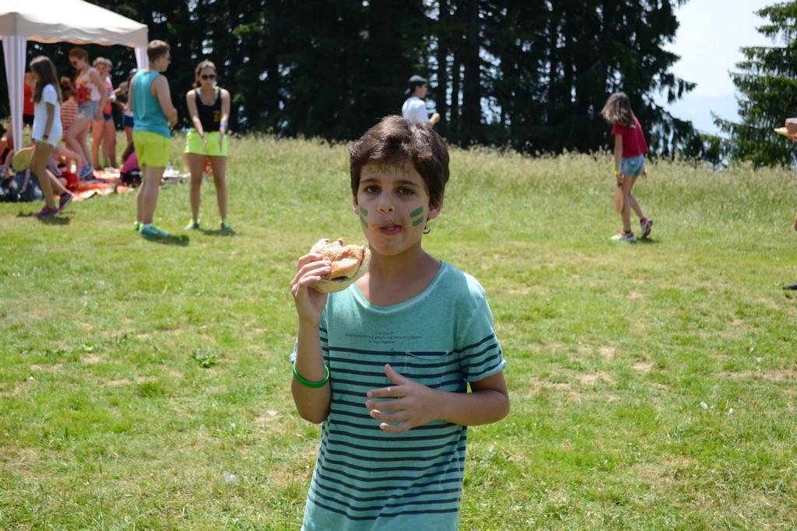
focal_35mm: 54
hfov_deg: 36.9
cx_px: 398
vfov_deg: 25.1
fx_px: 1196
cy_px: 266
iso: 1250
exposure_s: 1/4000
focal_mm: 36
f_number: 5
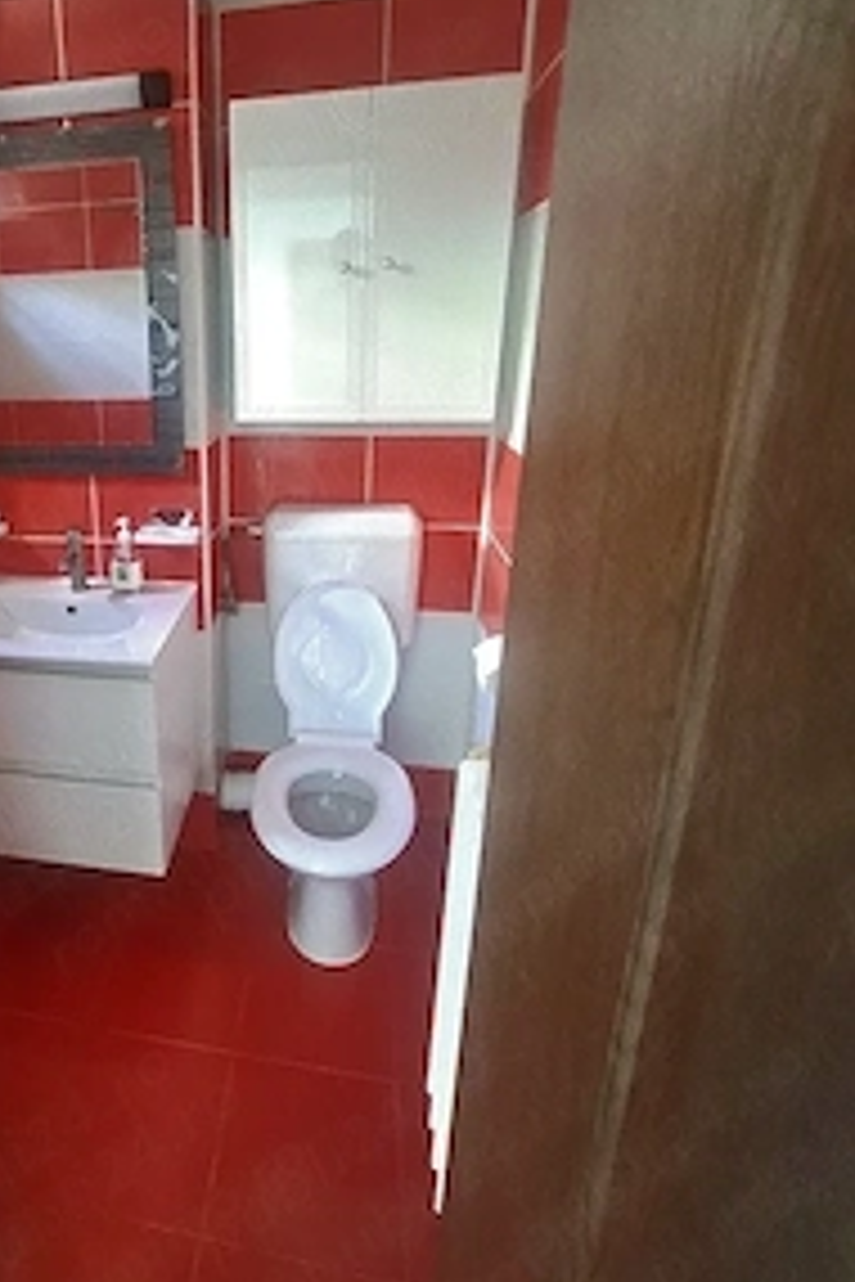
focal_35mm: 19
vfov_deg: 86.2
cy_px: 540
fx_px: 677
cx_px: 184
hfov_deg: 60.0
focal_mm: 1.74
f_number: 2.2
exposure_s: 1/20
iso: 400
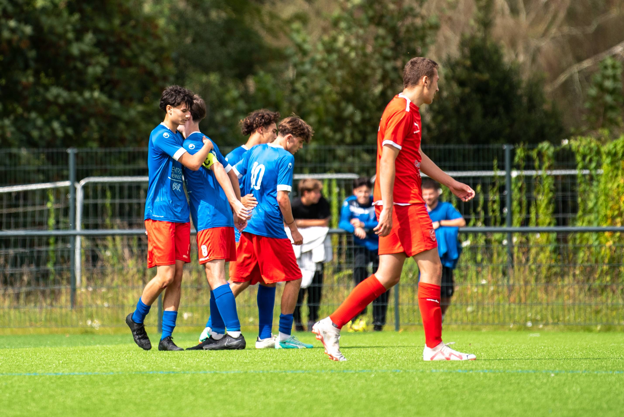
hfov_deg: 4.9
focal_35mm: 421
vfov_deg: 3.3
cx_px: 183
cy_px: 87
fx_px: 7297
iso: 200
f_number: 2.8
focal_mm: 200
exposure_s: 1/3200
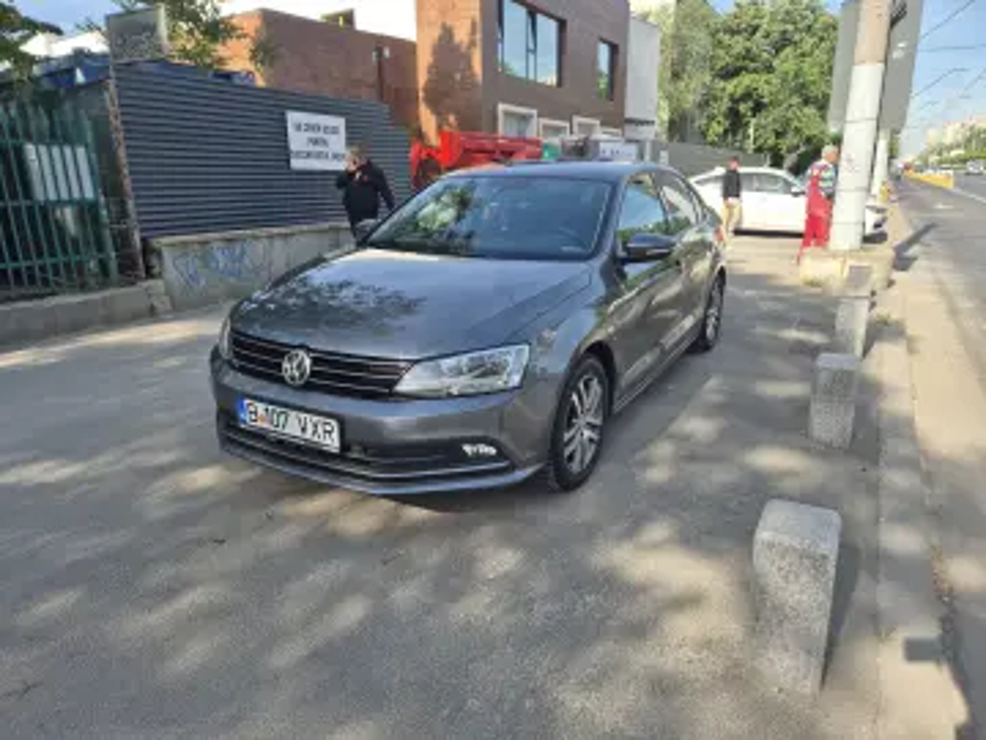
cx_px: 493
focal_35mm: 23
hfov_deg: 73.9
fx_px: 655
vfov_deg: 58.9
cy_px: 370
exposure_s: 1/822
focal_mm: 5.4
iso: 25
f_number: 1.8
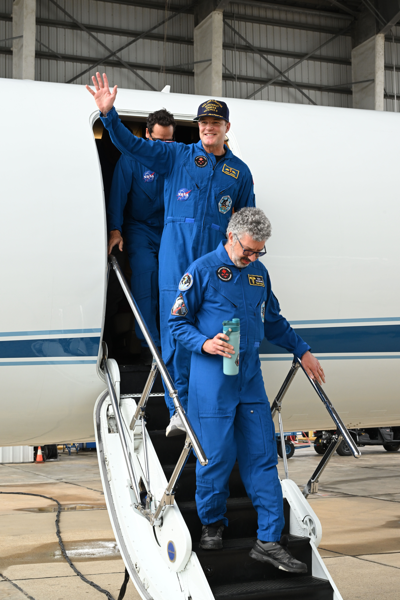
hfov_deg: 23.8
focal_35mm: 57
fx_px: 950
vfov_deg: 35.1
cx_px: 200
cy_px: 300
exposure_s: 1/200
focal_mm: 57
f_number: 13
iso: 800
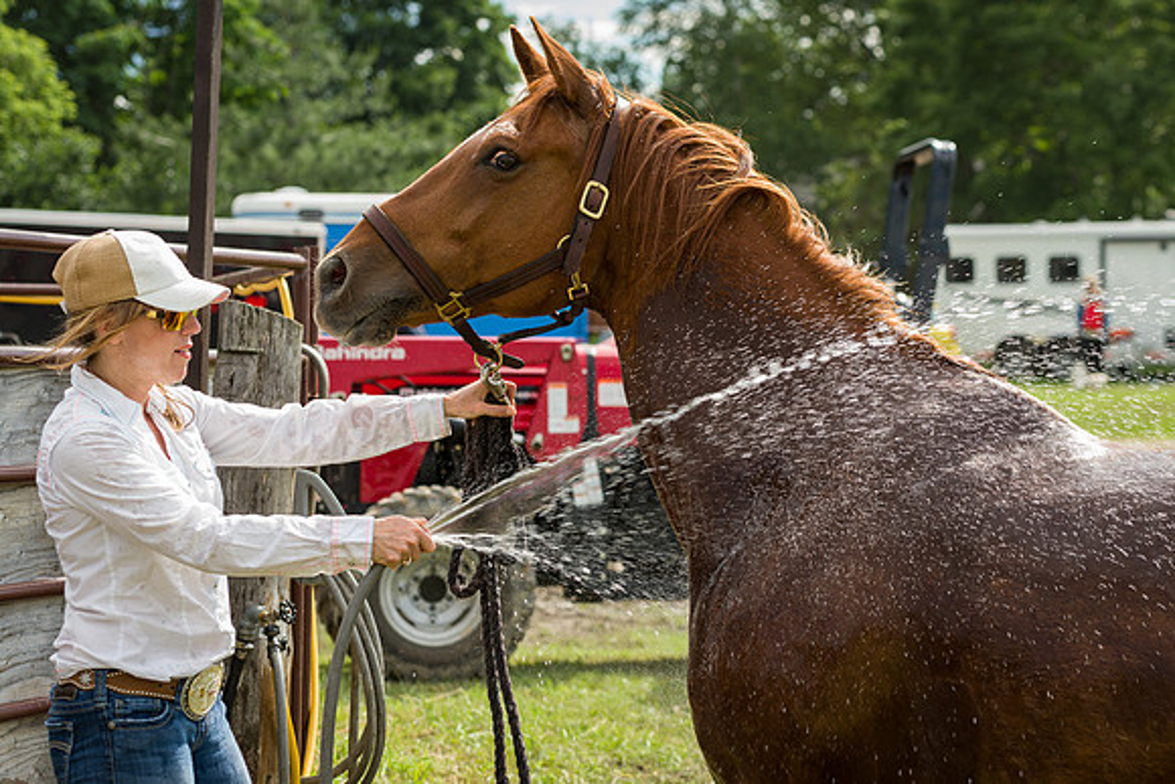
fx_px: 2836
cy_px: 298
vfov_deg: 15.7
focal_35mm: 87
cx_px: 729
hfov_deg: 23.4
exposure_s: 1/400
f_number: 4.5
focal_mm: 70
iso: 200
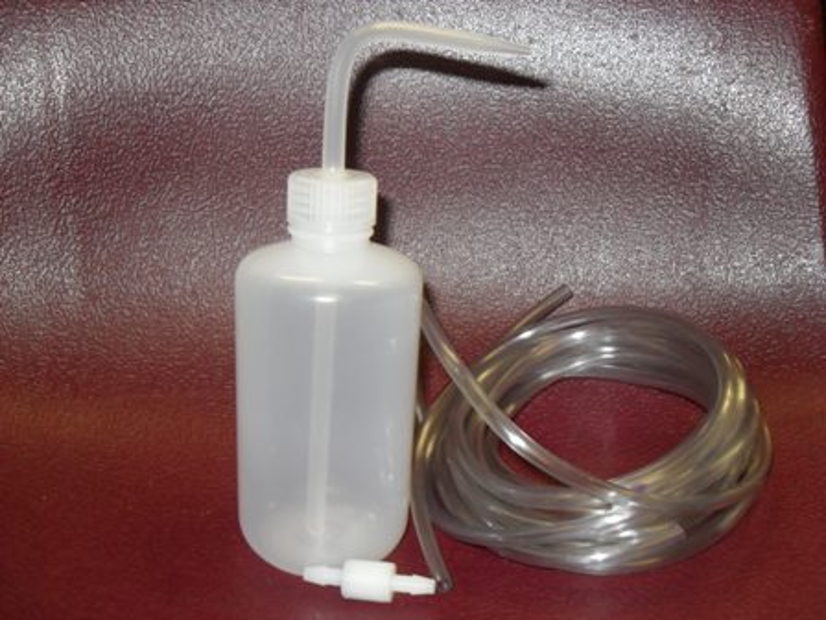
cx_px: 413
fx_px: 835
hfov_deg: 52.6
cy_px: 310
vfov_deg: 40.7
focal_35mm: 35
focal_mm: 6.2
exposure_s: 1/45
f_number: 2.8
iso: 200
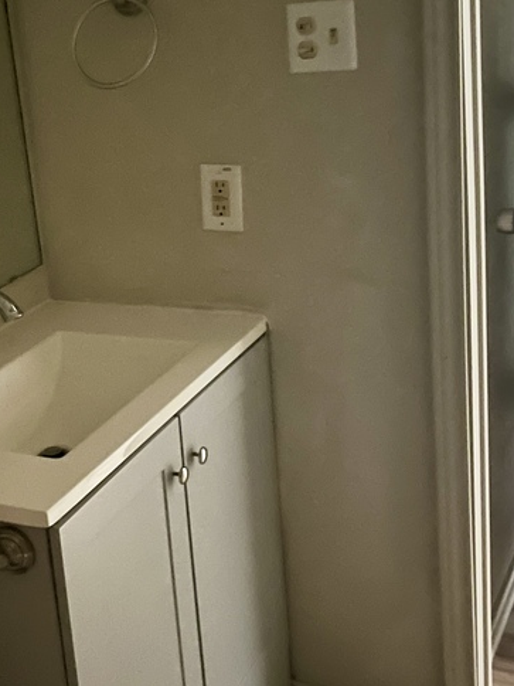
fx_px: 1148
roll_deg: +6.7
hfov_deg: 24.9
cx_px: 116
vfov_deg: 33.1
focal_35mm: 58
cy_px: 278
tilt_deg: -17.3
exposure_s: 1/5
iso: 1000
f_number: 1.6
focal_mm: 5.1
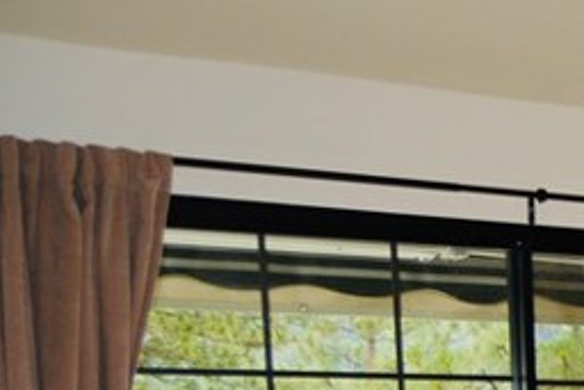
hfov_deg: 15.4
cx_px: 1147
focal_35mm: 108
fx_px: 1753
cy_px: 688
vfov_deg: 11.8
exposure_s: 1/125
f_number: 3.5
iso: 400
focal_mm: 18
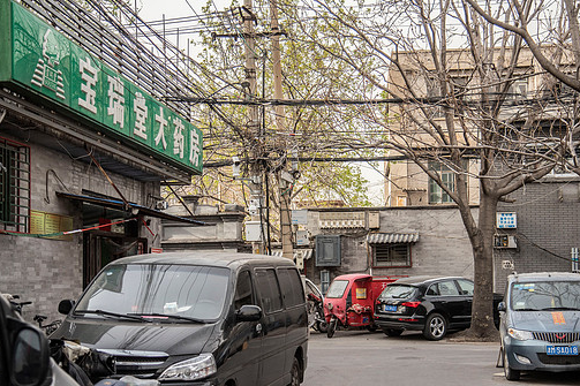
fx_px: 966
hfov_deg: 33.4
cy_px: 213
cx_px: 291
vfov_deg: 22.6
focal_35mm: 60
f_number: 4
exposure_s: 1/1600
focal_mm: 52
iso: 500
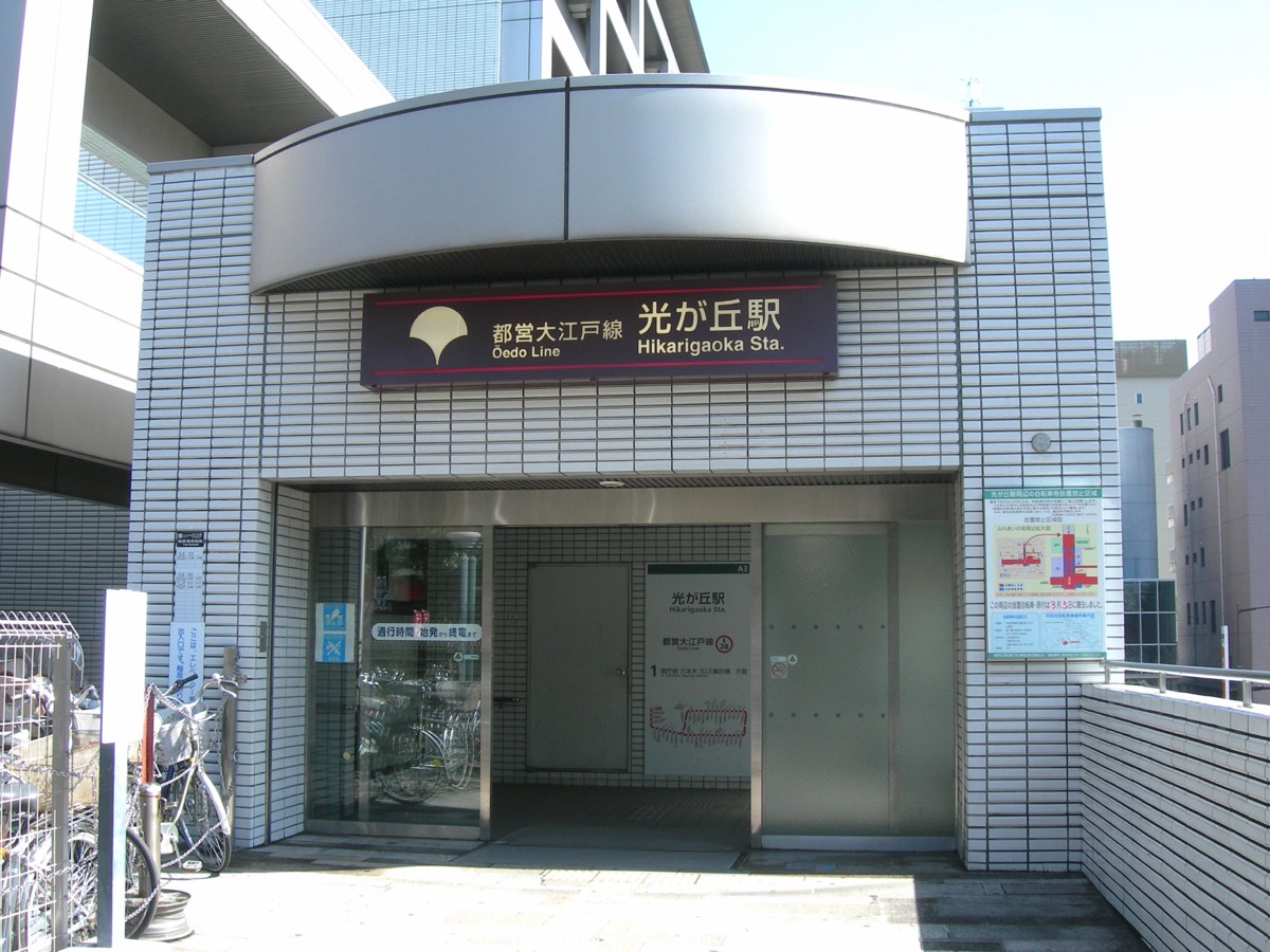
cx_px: 635
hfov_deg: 49.0
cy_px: 476
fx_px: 1394
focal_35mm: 38
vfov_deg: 37.7
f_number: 4.8
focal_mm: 7.8
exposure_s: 1/150
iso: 50
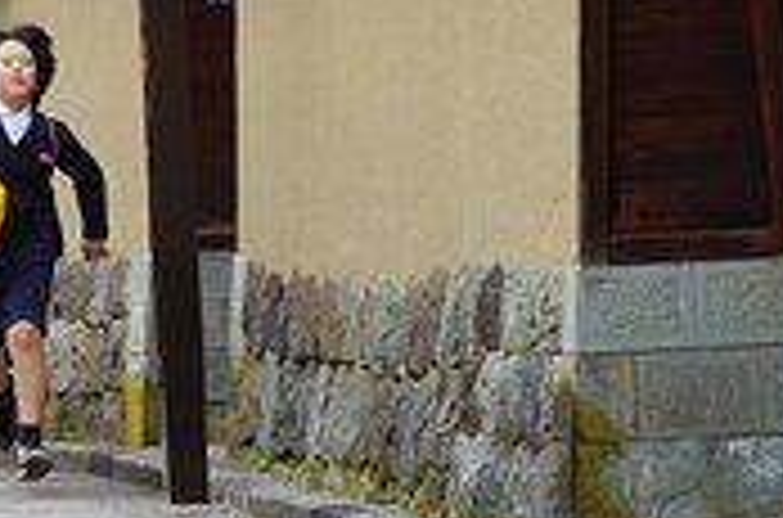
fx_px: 6507
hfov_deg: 6.9
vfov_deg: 4.6
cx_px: 274
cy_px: 169
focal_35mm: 300
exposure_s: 1/125
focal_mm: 68
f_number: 8
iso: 400
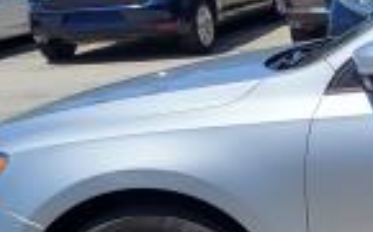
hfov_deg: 14.9
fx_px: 1238
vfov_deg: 10.7
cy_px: 93
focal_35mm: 122
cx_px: 671
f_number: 1.8
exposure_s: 1/2586
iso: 40
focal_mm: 5.4
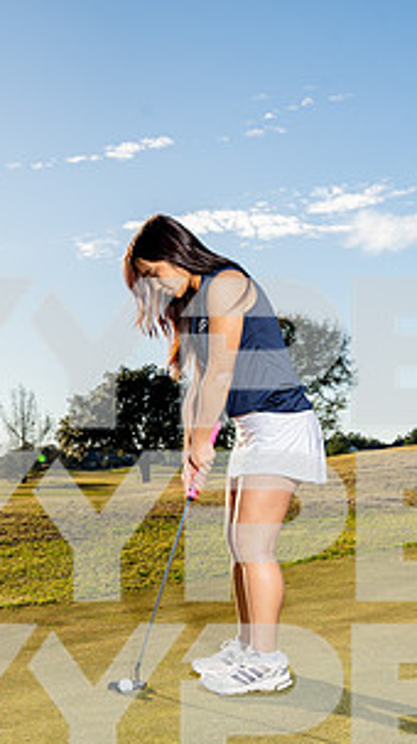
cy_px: 528
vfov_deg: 36.6
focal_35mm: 56
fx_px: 1103
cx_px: 157
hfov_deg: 21.4
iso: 100
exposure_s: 1/250
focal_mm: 36
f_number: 8
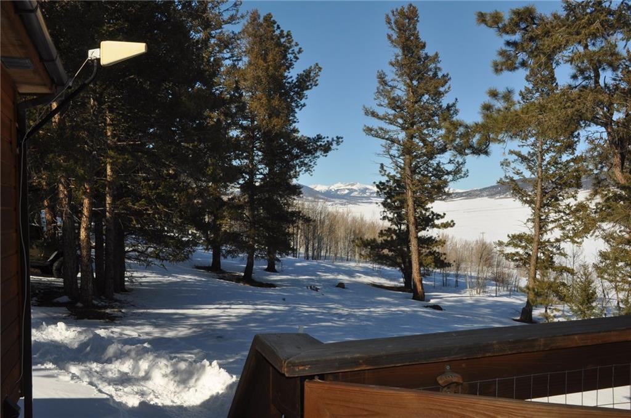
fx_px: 682
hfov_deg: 49.6
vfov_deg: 34.1
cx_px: 316
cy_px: 209
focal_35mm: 39
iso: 200
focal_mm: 26
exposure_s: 1/200
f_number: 14
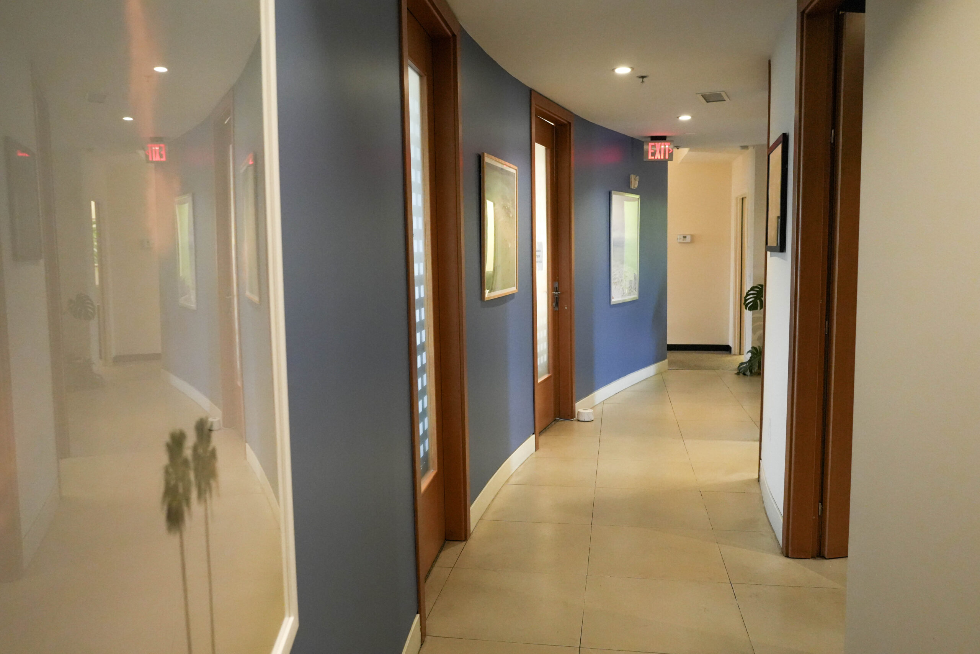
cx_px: 490
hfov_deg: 65.5
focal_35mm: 28
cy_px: 327
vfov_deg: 46.4
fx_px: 762
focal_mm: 28
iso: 6400
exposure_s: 1/125
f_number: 5.6
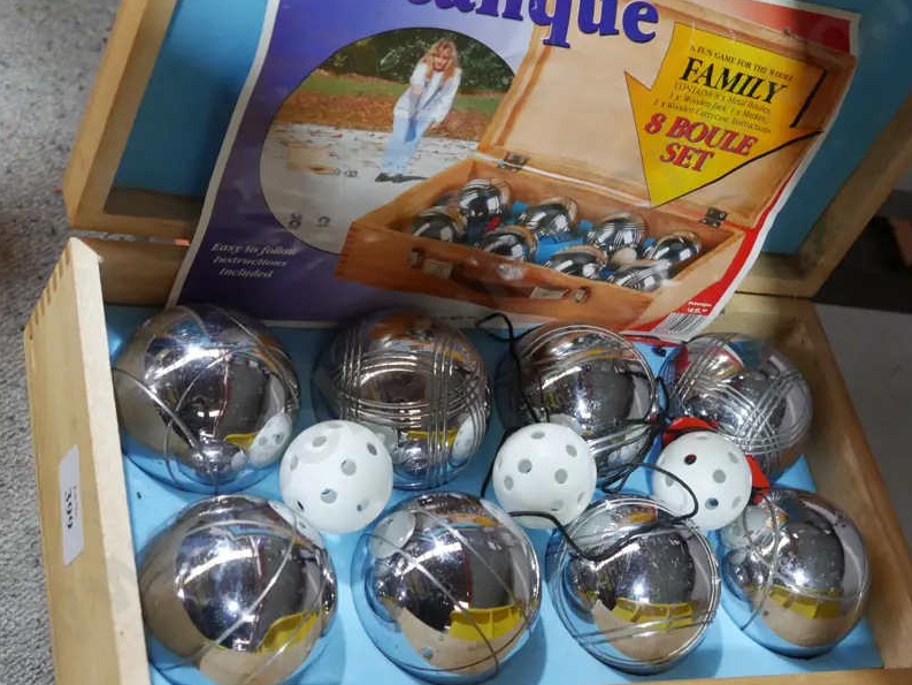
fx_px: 1634
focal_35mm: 62
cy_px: 298
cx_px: 495
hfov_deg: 31.2
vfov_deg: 23.6
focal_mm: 24
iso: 1000
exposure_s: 1/60
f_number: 5.2
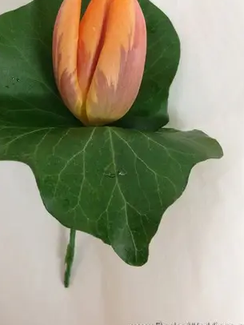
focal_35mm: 48
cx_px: 100
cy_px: 113
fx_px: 451
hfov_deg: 30.2
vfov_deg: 39.3
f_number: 2.4
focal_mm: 4.28
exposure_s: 1/20
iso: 125
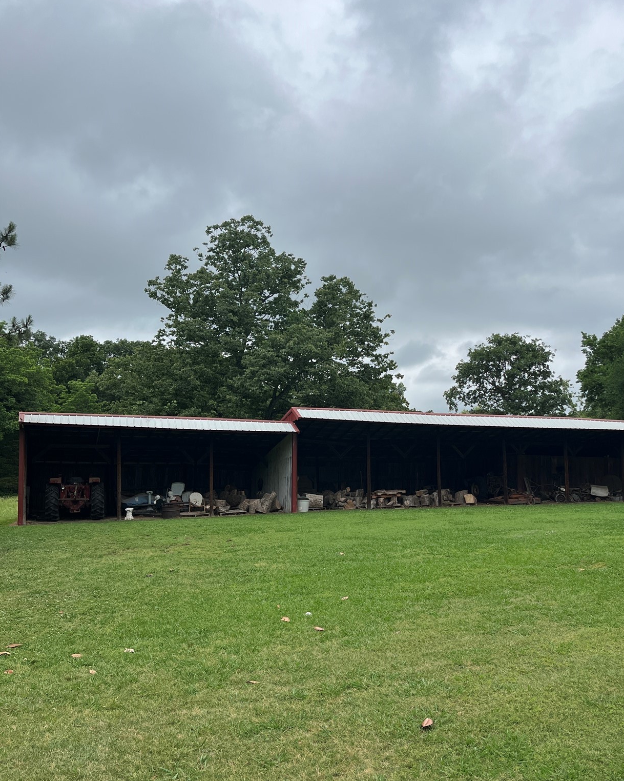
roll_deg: -0.1
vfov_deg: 55.6
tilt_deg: +4.1
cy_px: 423
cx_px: 368
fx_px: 739
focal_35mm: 32
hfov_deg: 45.6
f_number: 1.6
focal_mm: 5.1
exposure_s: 1/3215
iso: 50
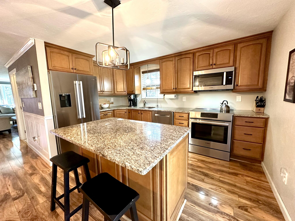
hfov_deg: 102.1
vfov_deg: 85.7
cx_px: 148
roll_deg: +1.7
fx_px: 119
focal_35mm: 14
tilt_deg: -6.9
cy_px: 110
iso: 320
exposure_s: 1/60
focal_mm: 2.22
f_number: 2.2
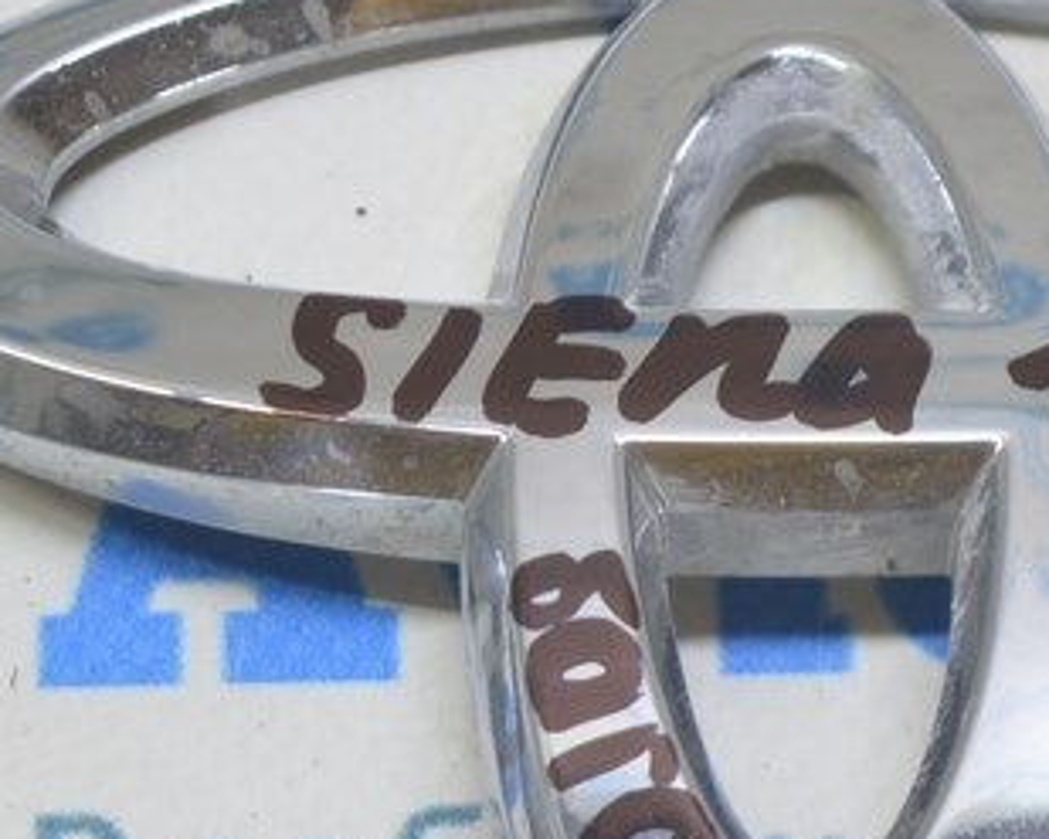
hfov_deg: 7.5
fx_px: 7963
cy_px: 525
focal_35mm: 257
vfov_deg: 6.0
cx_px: 788
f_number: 5.6
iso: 400
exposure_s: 1/20
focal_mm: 55
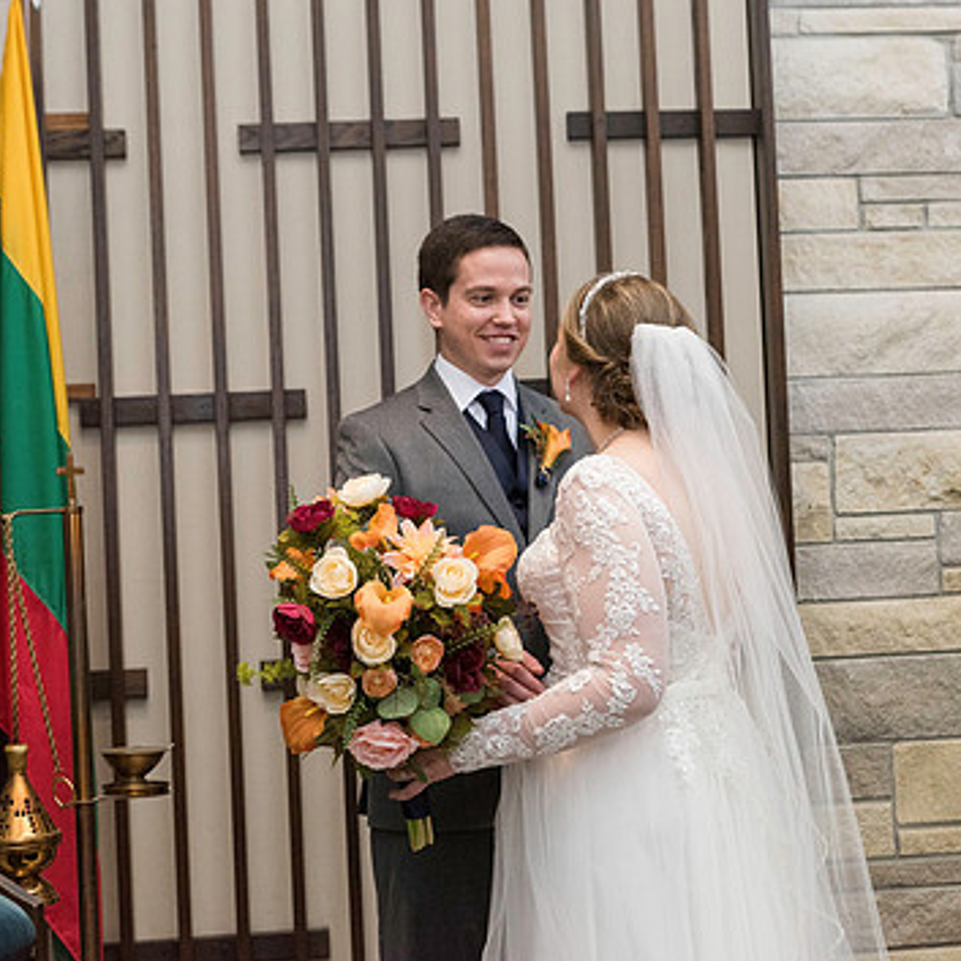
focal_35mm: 67
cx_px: 515
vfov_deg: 25.7
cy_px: 456
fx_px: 2104
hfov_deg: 25.7
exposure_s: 1/160
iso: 1250
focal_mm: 48
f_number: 4.5
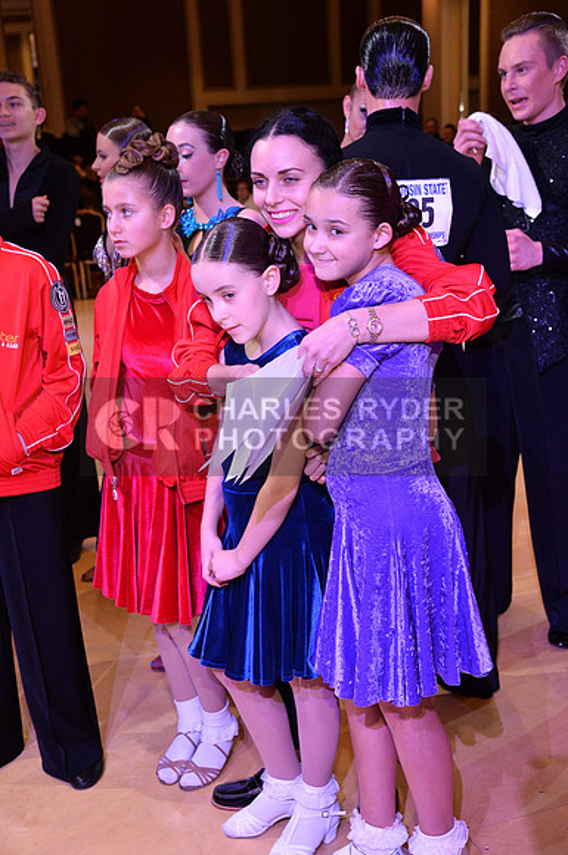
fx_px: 1187
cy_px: 428
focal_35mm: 50
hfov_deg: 26.9
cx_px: 284
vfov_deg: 39.6
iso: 1600
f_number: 5.6
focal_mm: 50
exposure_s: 1/250
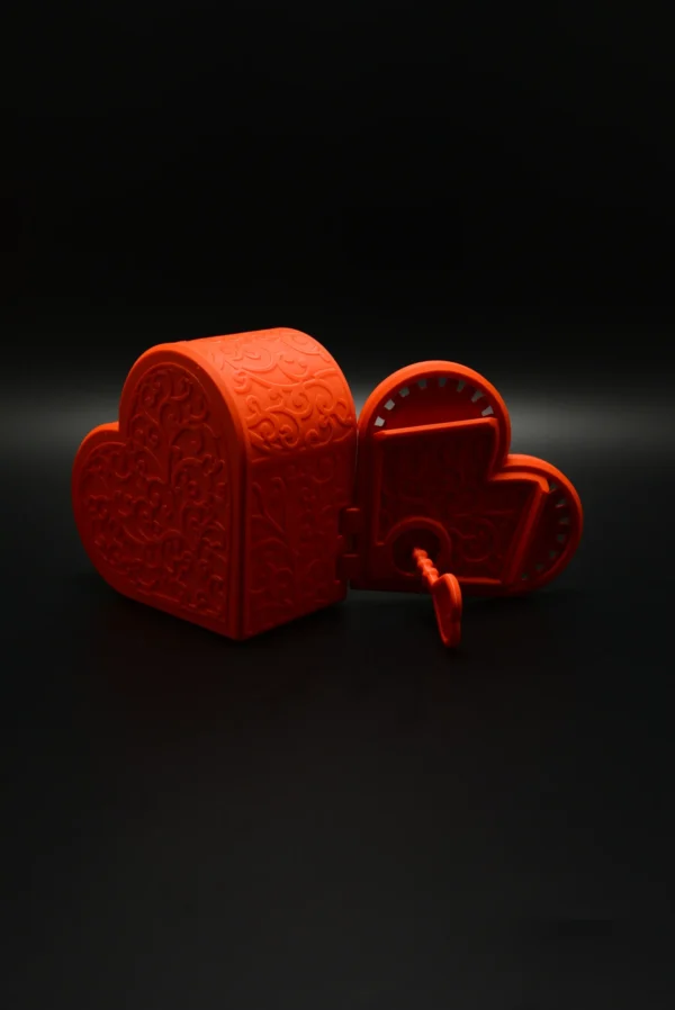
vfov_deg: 49.5
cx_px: 338
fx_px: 1095
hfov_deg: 34.3
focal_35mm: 39
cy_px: 505
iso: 560
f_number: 4
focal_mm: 26
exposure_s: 1/60
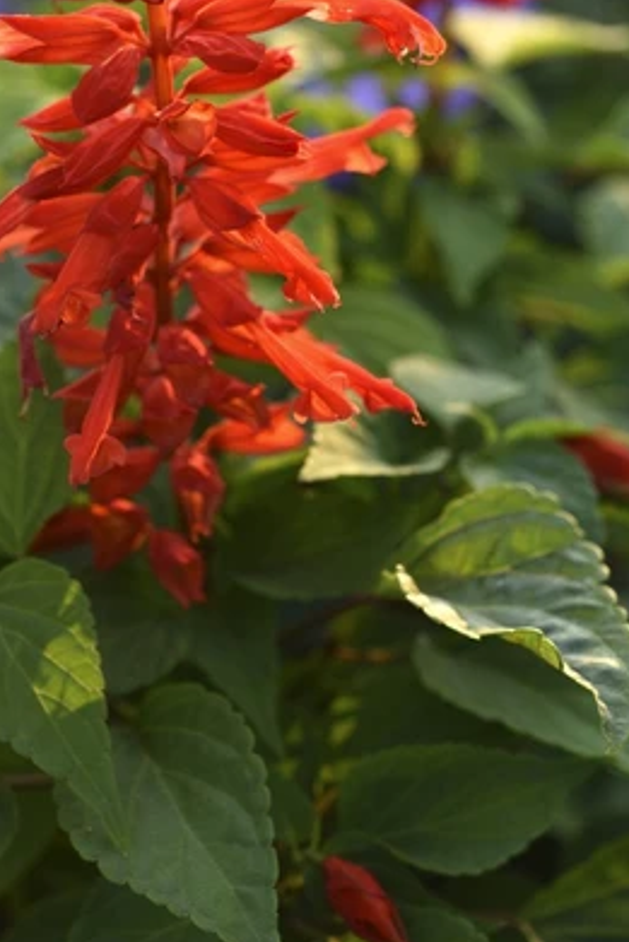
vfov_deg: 21.9
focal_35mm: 92
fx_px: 2409
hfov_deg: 14.9
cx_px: 227
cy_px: 232
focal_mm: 60
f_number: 5.6
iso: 100
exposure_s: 1/60
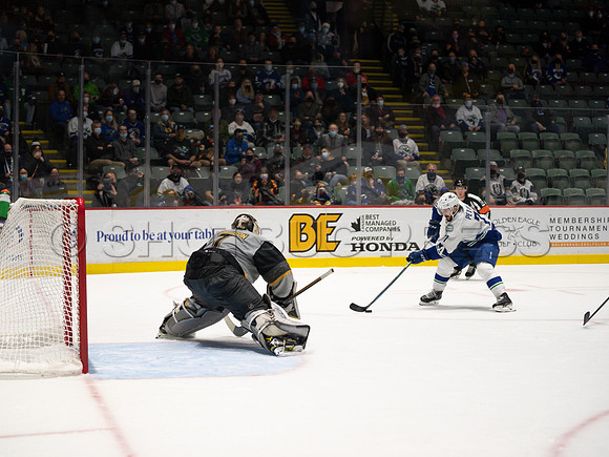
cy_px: 229
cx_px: 300
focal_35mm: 77
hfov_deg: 25.4
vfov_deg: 19.2
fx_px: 1353
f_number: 2.8
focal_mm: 70
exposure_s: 1/1000
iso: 2000
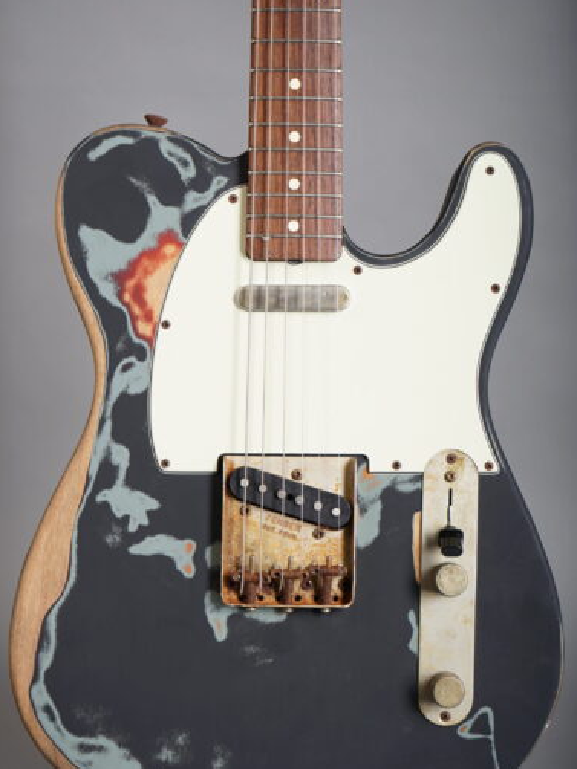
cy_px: 422
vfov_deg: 25.3
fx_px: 1712
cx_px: 288
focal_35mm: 77
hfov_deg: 19.1
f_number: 7.1
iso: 160
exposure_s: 1/160
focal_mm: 70
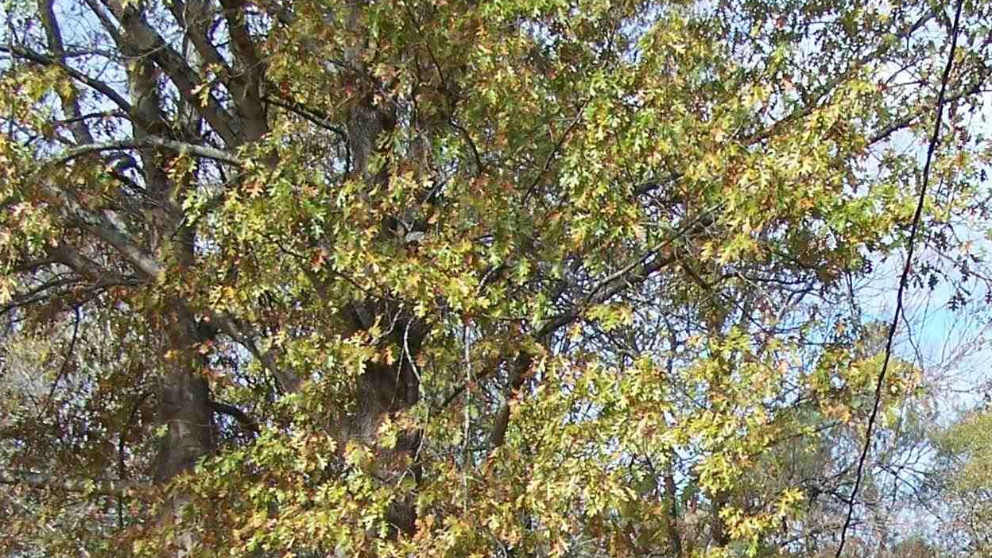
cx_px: 807
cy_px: 622
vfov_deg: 12.6
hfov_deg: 22.4
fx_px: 2473
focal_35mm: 94
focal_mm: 6.3
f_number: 2.8
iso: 80
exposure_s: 1/800
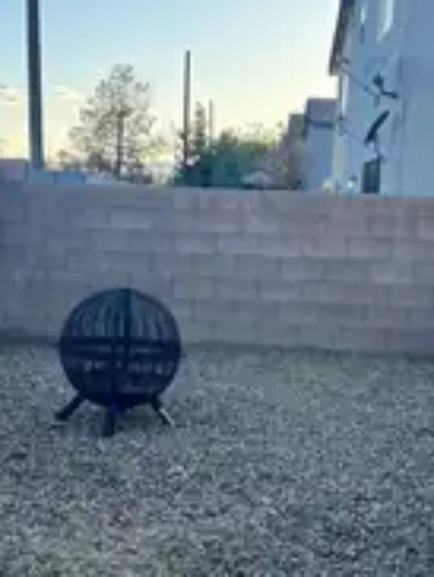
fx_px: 951
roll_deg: -1.5
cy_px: 349
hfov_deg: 25.7
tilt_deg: -7.3
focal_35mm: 57
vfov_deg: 33.6
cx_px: 181
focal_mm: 5.7
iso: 50
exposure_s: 1/1029
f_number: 1.5
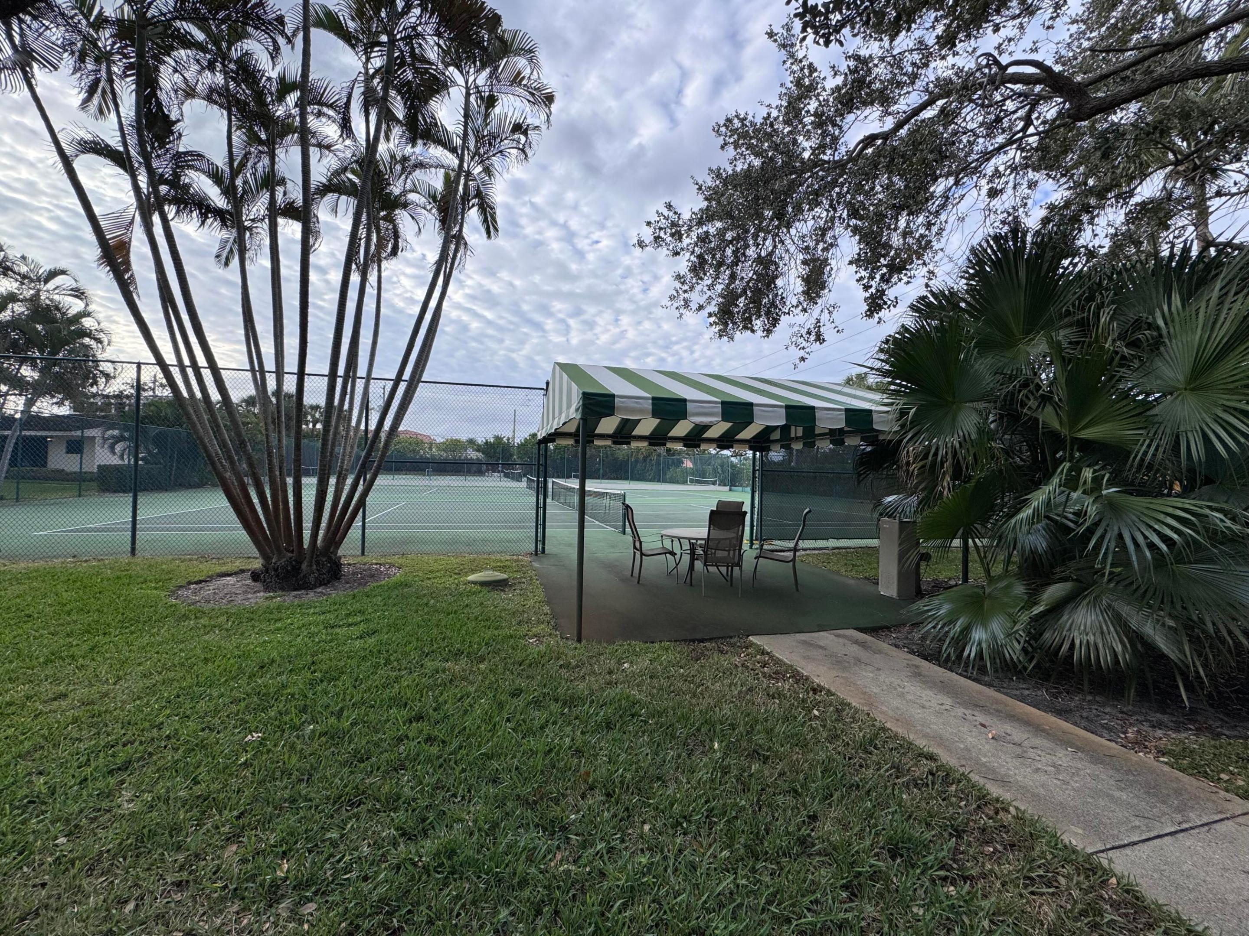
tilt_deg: +1.0
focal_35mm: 14
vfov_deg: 85.7
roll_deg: -1.3
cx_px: 624
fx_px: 505
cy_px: 468
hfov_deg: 102.1
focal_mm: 2.22
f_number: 2.2
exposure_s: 1/1110
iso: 40
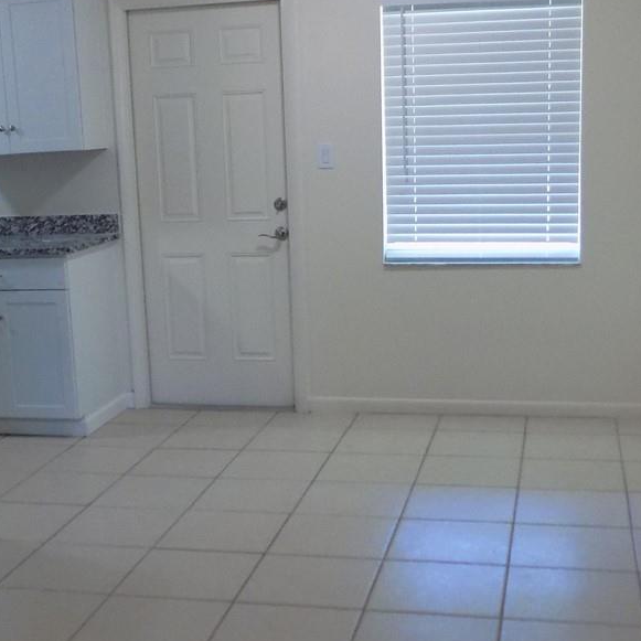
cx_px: 241
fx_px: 1173
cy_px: 400
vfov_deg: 30.4
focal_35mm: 56
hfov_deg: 30.4
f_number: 3.1
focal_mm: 4
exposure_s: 1/30
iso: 250
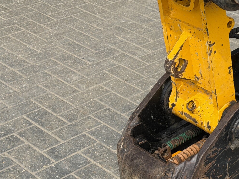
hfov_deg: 20.0
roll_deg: +0.8
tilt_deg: -26.7
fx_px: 663
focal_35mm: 96
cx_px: 221
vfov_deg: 15.4
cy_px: 81
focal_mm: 6.76
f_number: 1.78
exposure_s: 1/2208
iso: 64
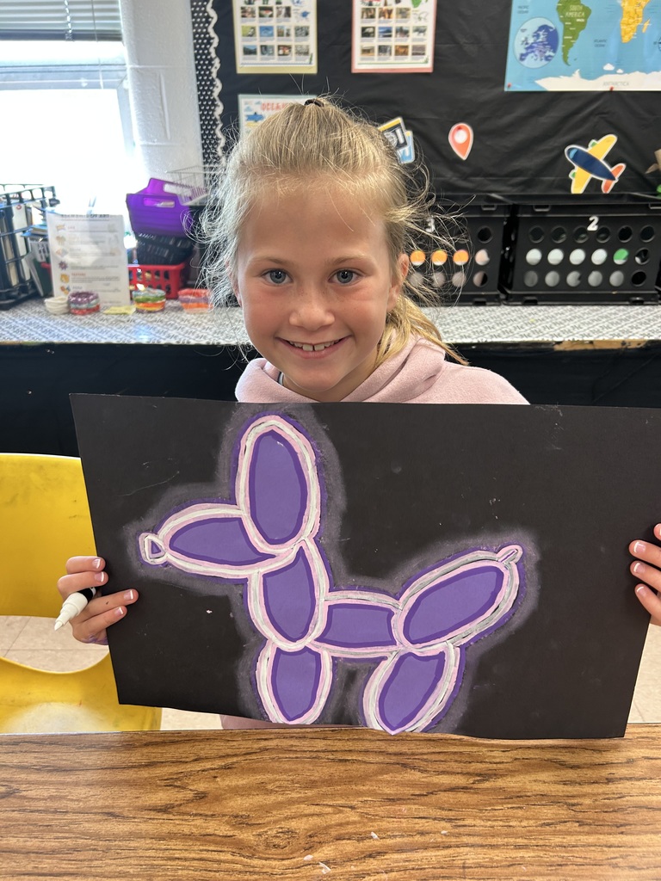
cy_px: 440
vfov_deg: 67.3
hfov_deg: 53.1
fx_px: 662
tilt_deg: -25.7
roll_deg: +0.8
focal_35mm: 26
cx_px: 330
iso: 100
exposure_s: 1/60
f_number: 1.5
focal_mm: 5.7
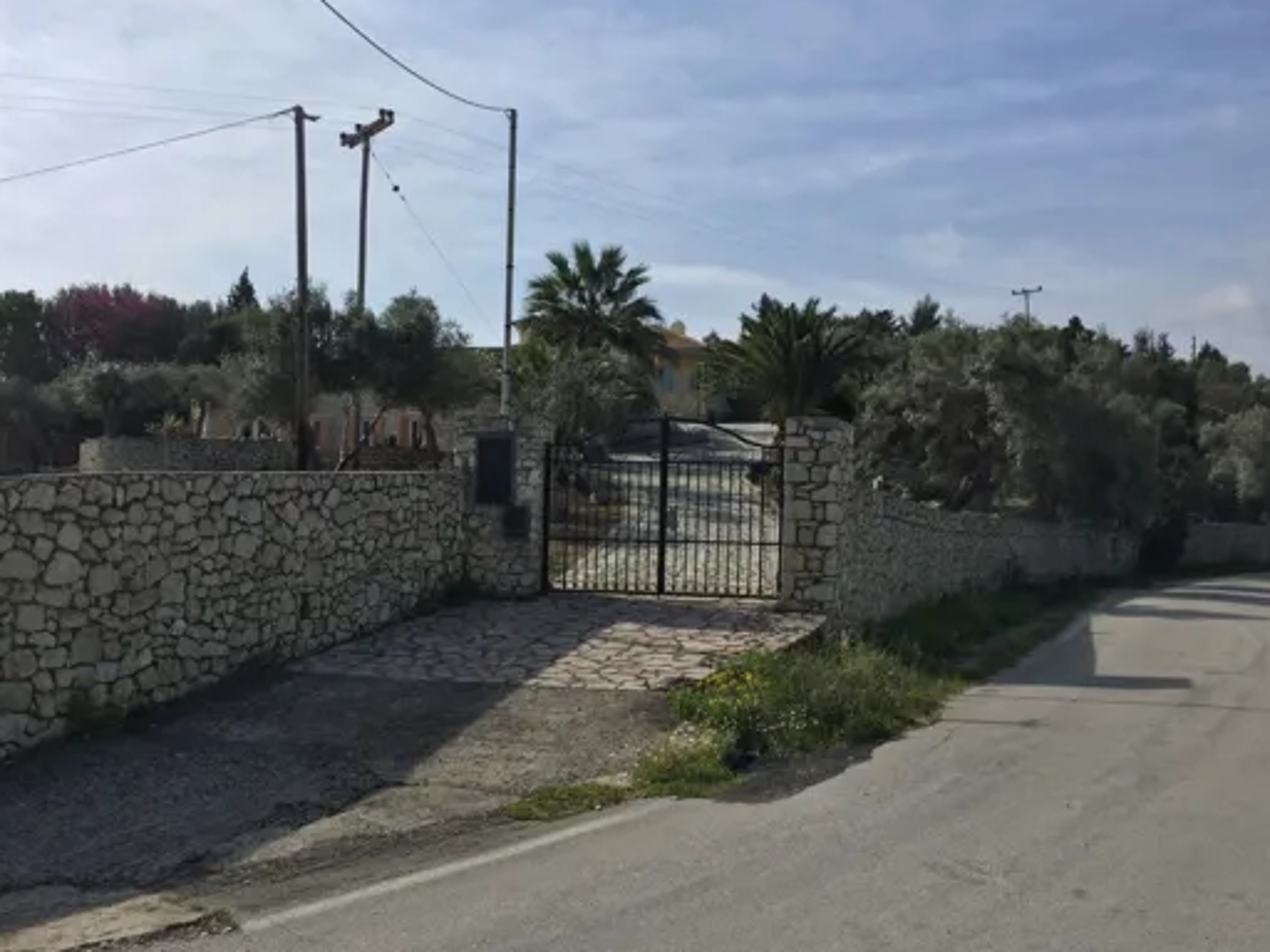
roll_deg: -3.1
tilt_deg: +0.1
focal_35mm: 34
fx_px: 1247
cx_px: 608
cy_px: 543
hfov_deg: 53.9
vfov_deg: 41.7
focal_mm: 4.15
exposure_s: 1/3300
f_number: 2.2
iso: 32
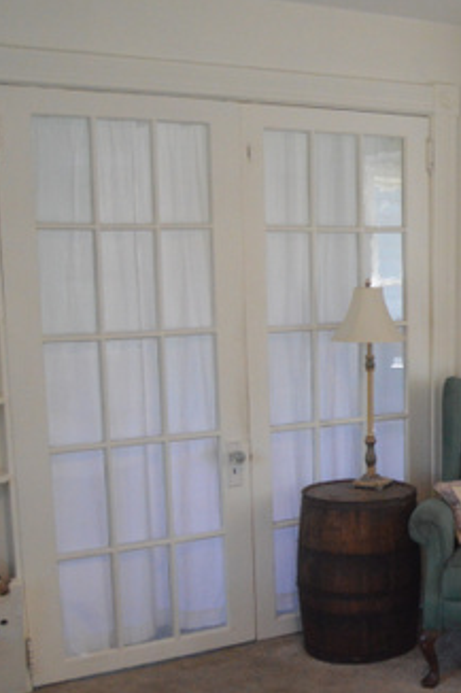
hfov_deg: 23.3
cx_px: 552
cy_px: 383
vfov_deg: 37.5
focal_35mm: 53
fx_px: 1019
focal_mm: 18
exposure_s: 1/500
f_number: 3.5
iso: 2200
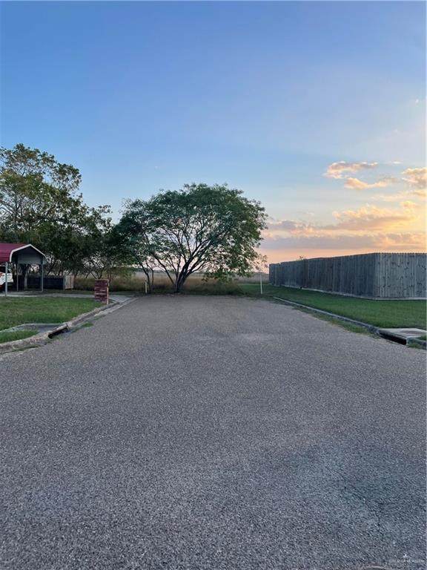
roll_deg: -1.8
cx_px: 214
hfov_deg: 53.1
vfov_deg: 67.3
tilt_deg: -0.4
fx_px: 428
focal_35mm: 26
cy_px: 285
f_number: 1.6
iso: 32
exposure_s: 1/785
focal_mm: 4.2
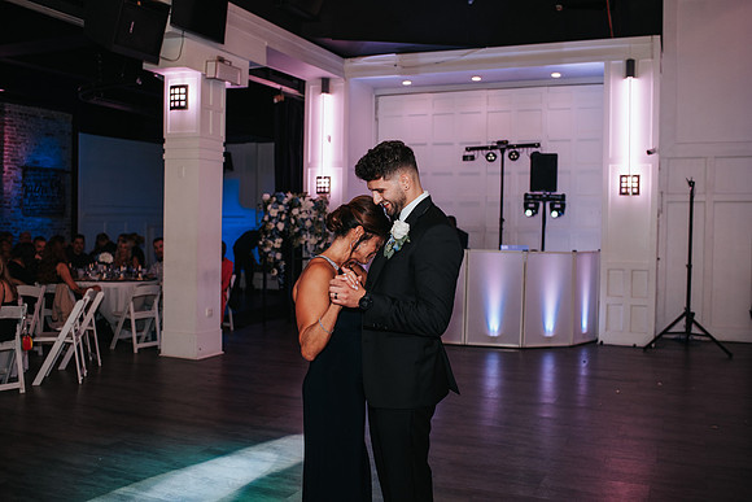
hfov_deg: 53.4
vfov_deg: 37.1
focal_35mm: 36
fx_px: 748
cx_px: 367
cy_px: 245
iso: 1000
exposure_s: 1/200
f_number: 2.8
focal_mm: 35
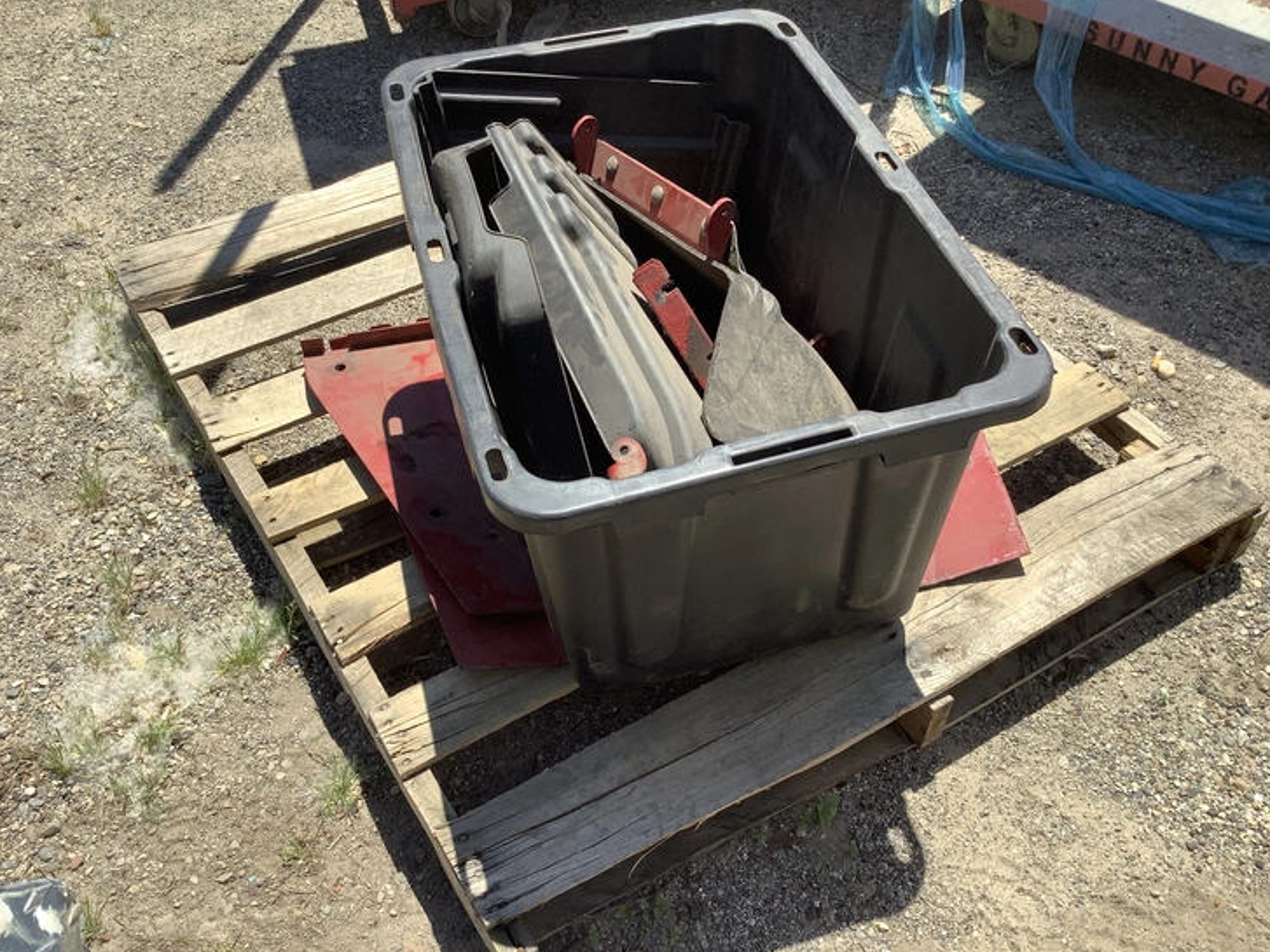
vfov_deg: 44.1
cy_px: 467
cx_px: 638
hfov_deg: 56.8
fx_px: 1174
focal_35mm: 32
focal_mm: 3.3
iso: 25
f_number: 2.4
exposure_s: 1/1072
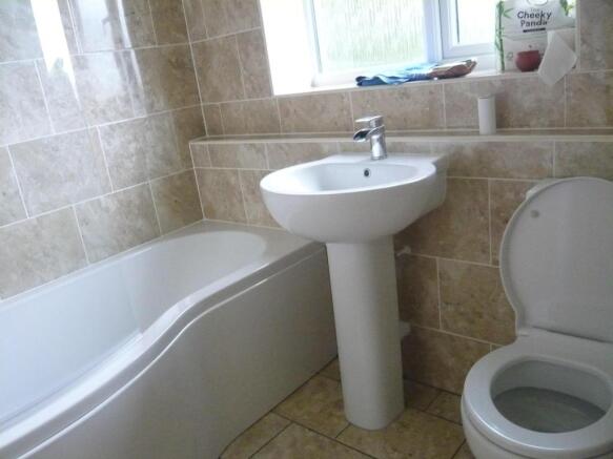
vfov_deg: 49.7
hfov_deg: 63.5
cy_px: 230
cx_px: 306
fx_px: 496
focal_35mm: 28
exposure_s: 1/60
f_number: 2.8
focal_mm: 4.6
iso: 640
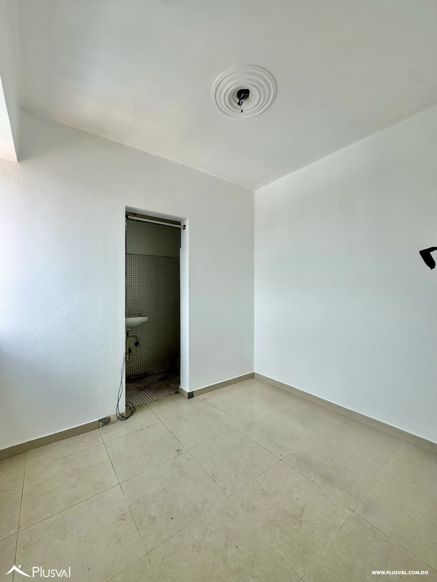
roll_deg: +1.1
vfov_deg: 102.1
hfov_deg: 85.7
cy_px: 291
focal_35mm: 14
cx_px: 218
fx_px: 236
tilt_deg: -0.8
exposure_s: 1/166
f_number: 2.2
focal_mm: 2.22
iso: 40
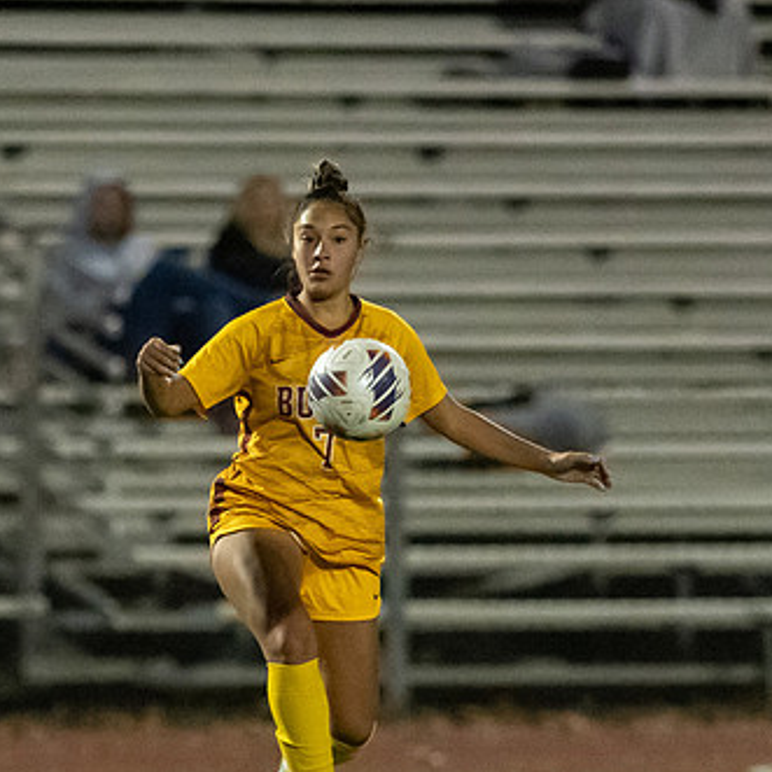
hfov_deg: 1.8
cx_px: 115
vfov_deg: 1.8
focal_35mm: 964
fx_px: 24323
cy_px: 628
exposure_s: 1/1000
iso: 16000
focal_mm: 300
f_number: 2.8
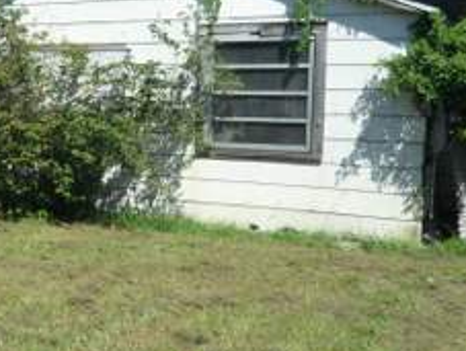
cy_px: 125
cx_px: 6
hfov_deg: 31.4
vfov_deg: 25.6
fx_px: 769
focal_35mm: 57
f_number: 9.1
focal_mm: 4.9
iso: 80
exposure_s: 1/180
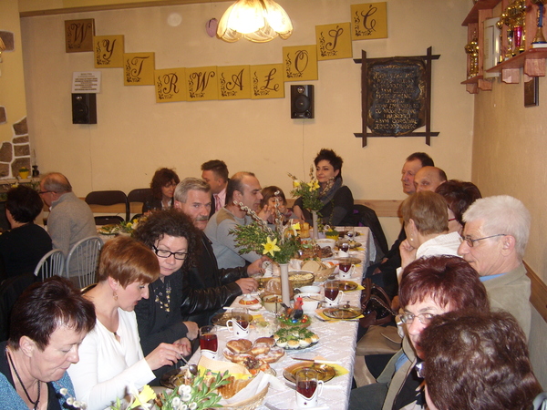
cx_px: 274
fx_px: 553
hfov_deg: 52.6
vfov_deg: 40.7
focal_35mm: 35
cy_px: 205
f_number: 2.8
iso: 100
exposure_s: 1/30
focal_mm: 5.8
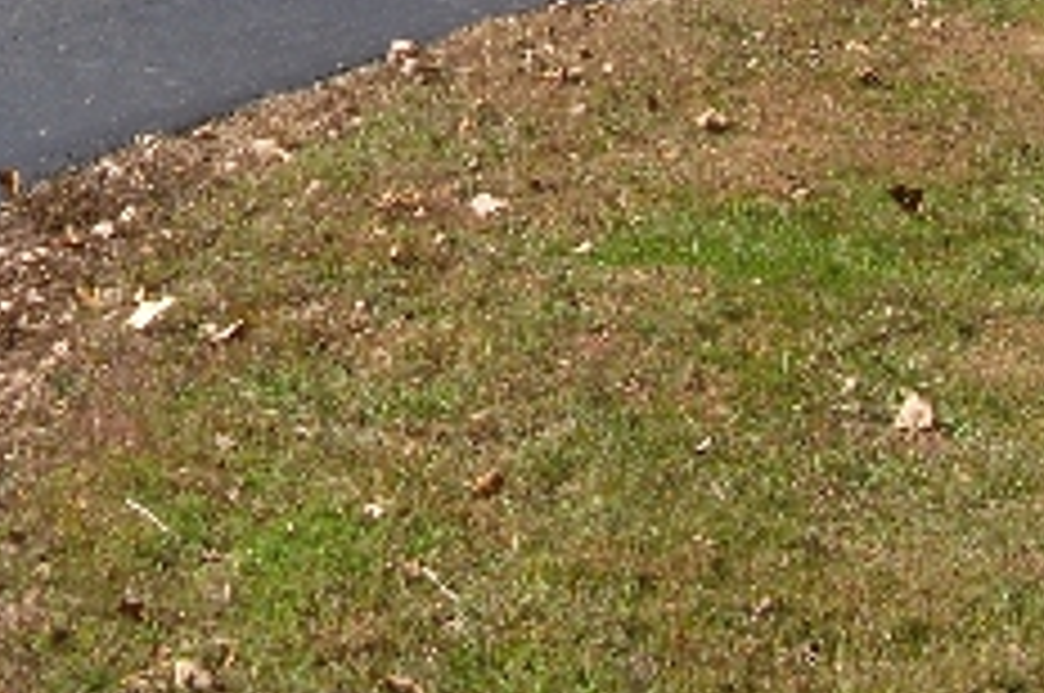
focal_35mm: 97
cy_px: -472
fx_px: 2809
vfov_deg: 13.0
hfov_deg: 20.9
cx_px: 252
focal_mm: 4.9
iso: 80
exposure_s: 1/600
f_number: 3.5
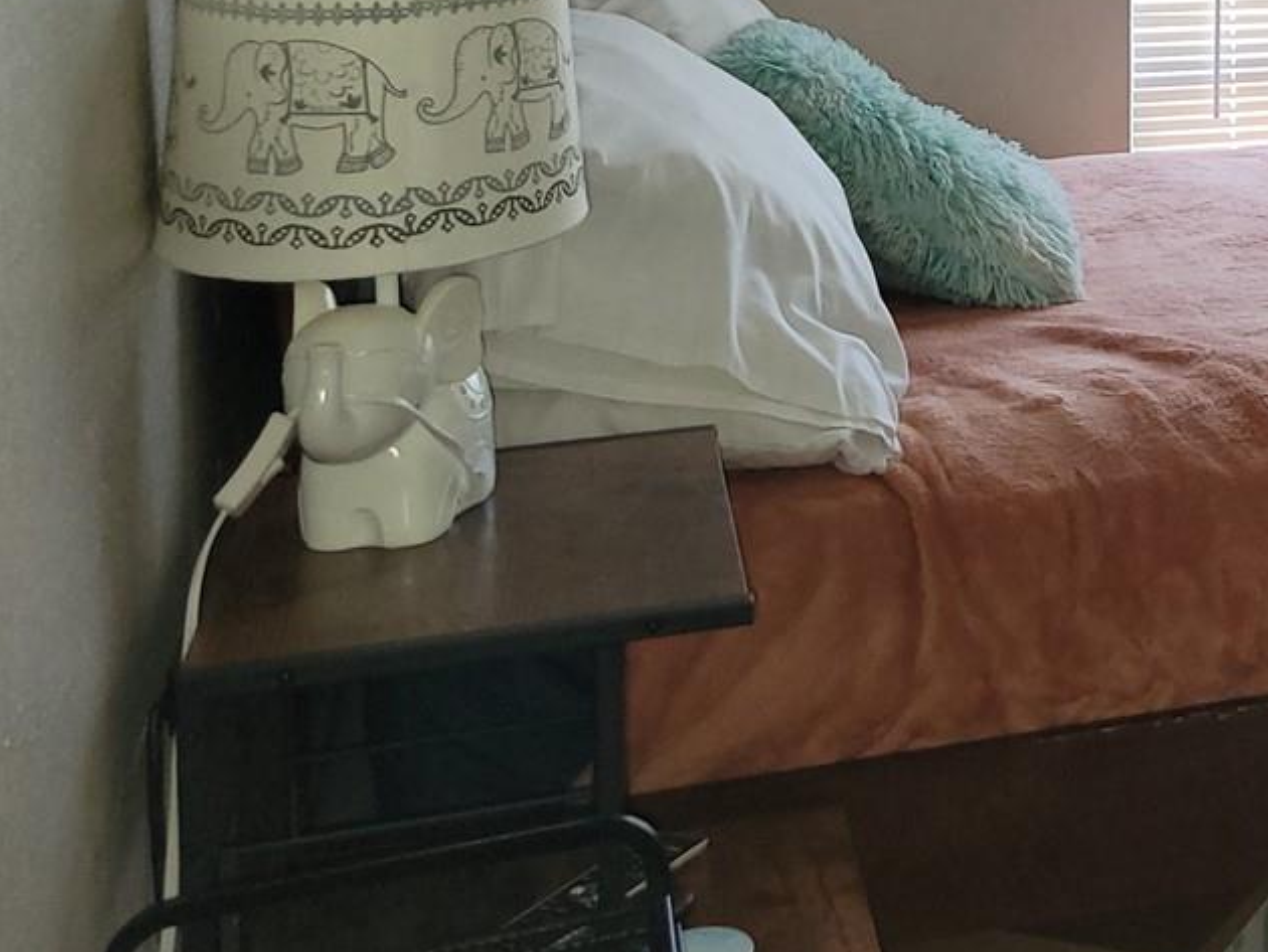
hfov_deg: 26.0
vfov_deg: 21.0
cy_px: -137
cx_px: 1544
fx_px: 2419
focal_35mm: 66
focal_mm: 5.4
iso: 125
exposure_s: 1/60
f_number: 1.8
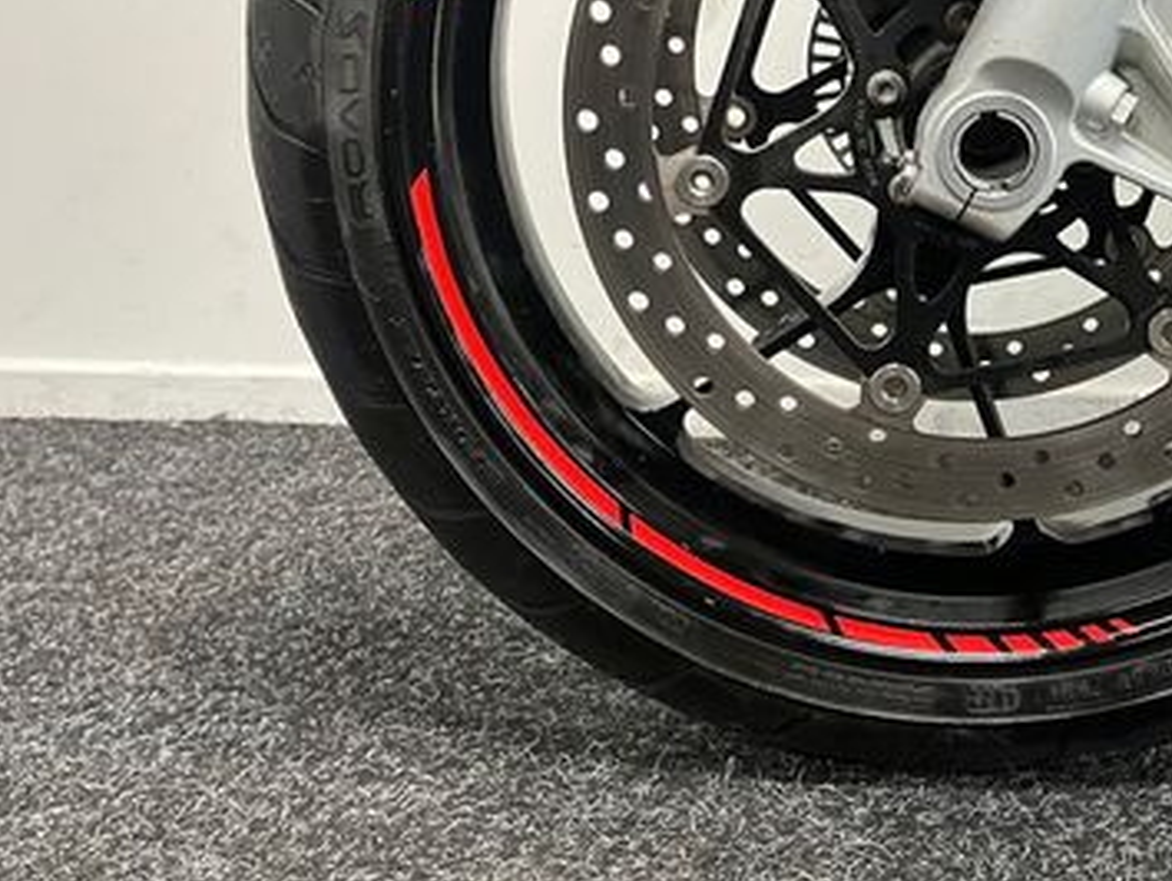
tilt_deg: -3.3
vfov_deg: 29.6
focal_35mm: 47
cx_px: 940
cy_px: 89
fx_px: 1592
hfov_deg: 38.8
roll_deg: -2.1
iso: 400
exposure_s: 1/50
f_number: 1.6
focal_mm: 5.1
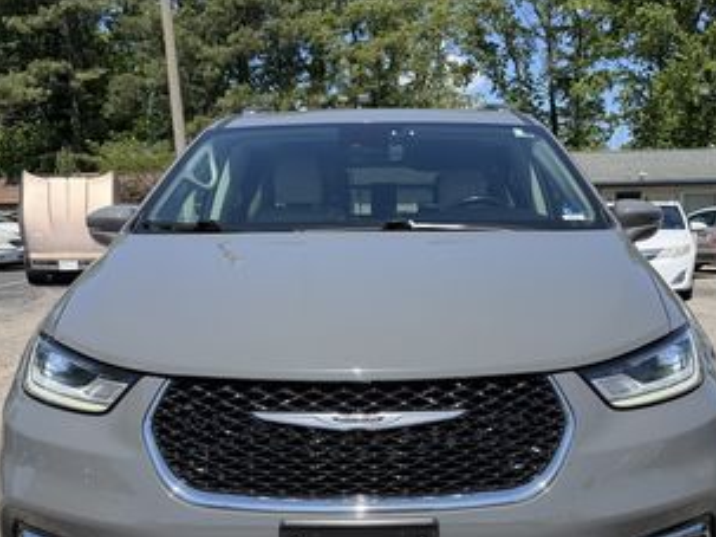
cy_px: 383
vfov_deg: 37.0
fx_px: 786
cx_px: 402
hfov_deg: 48.9
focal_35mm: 38
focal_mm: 6.76
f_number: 1.78
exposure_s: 1/4405
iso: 80
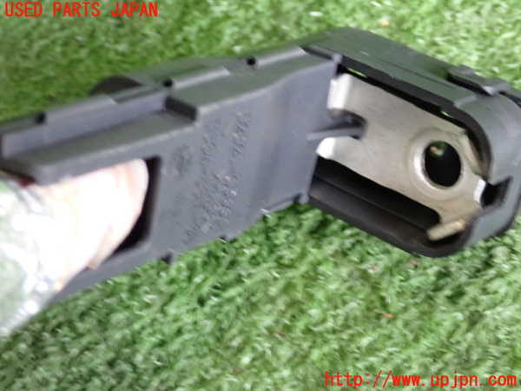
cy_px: 196
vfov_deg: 18.0
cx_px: 260
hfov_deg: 23.8
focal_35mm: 82
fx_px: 1234
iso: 1000
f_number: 4.3
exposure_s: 1/20
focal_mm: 14.62
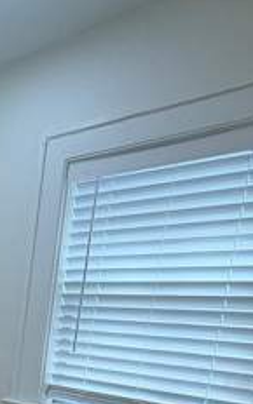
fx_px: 452
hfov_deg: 24.3
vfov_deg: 42.9
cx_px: -129
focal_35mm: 41
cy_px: 385
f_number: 2.2
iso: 50
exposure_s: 1/139
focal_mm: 2.22
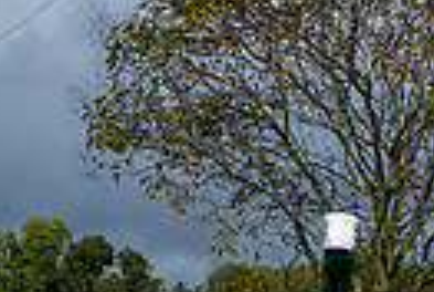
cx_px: 404
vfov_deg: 11.4
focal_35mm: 106
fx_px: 1281
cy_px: 632
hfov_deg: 18.8
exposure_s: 1/1600
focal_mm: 24
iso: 125
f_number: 4
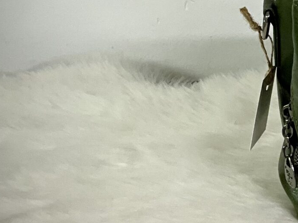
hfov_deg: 16.4
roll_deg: +1.7
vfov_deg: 13.8
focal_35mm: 107
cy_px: 61
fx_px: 921
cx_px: 472
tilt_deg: -19.7
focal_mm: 3
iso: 40
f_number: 1.8
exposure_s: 1/50
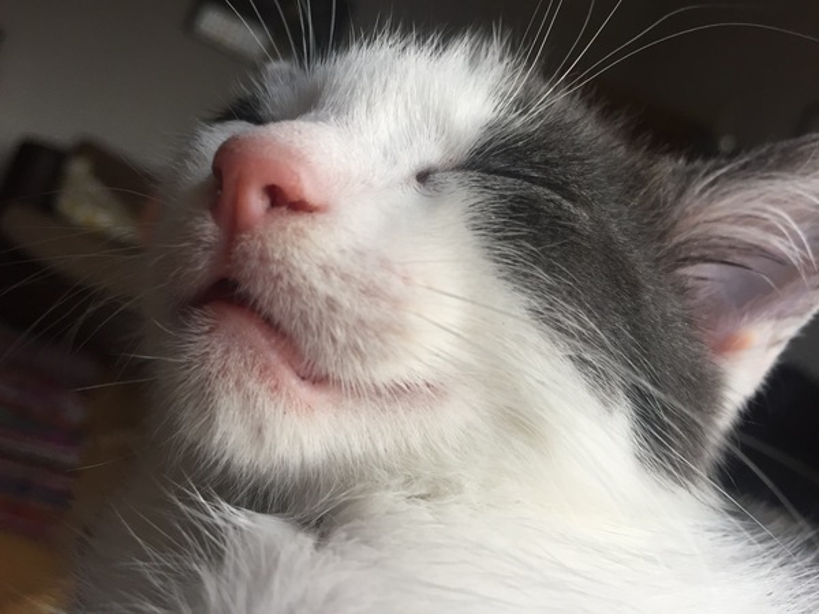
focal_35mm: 29
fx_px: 686
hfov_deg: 61.7
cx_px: 410
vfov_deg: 48.2
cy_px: 307
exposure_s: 1/33
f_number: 2.2
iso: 40
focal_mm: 4.15
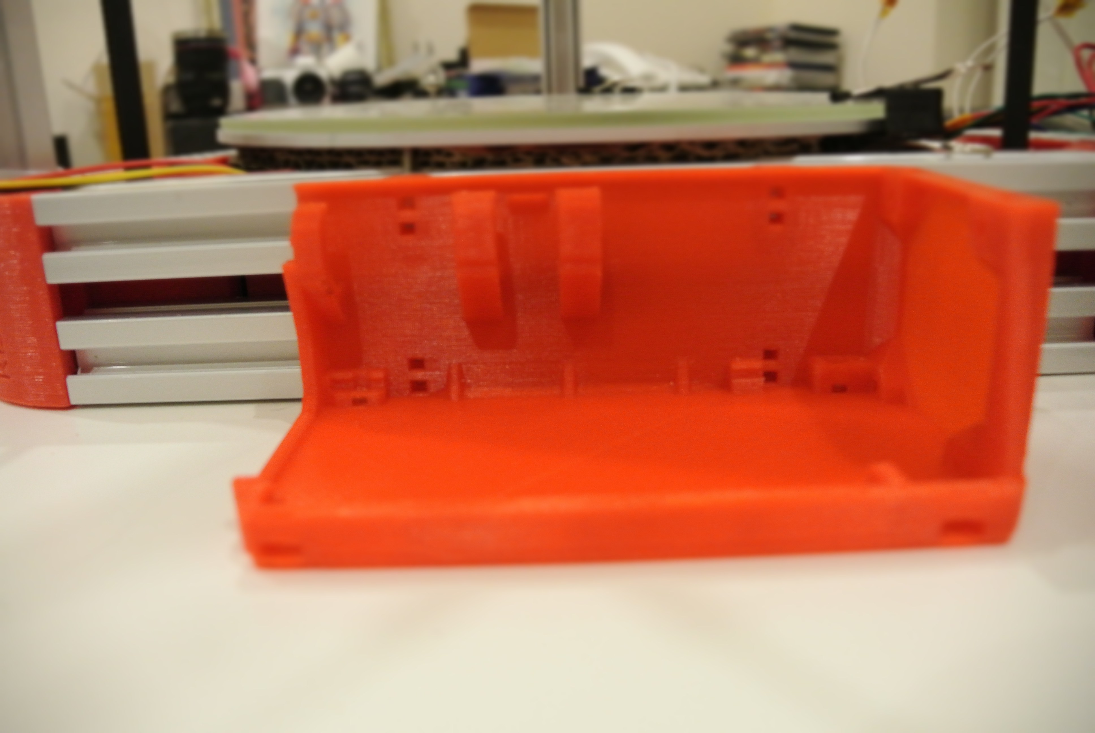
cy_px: 366
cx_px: 548
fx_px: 883
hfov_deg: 63.6
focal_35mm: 29
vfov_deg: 45.1
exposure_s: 1/30
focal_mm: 11
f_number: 3.5
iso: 800
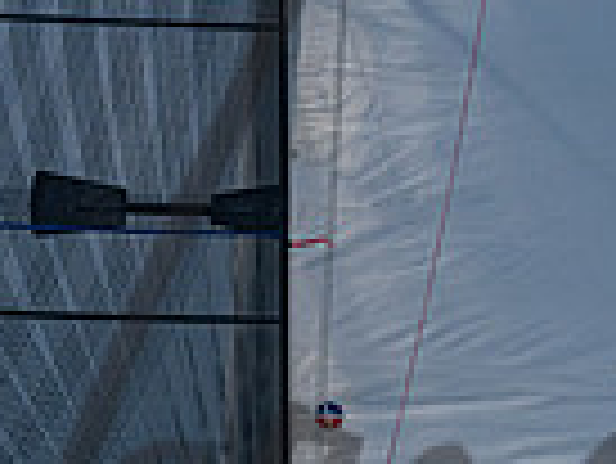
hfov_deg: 2.8
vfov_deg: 2.1
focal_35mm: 717
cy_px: 532
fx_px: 12770
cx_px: 391
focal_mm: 135
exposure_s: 1/5000
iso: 320
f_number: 6.3
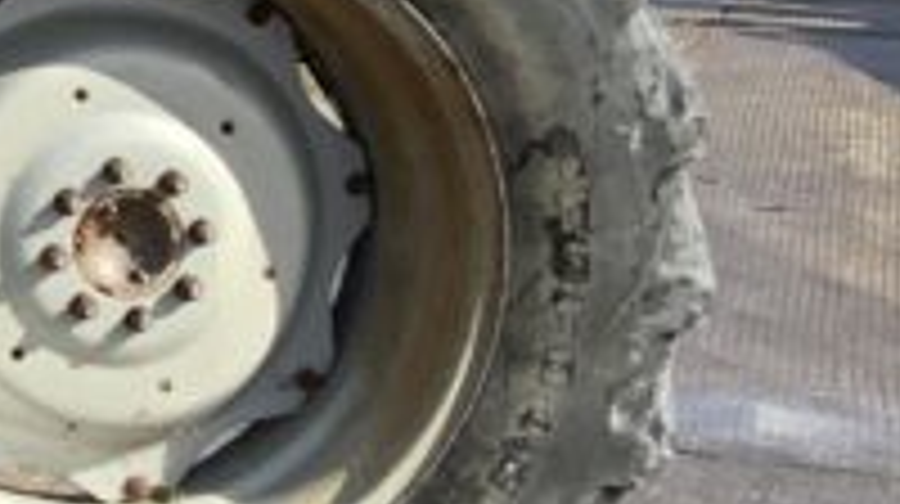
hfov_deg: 12.0
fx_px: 3862
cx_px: -846
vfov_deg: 7.4
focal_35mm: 162
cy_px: -207
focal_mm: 3
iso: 16
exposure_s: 1/1412
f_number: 1.8
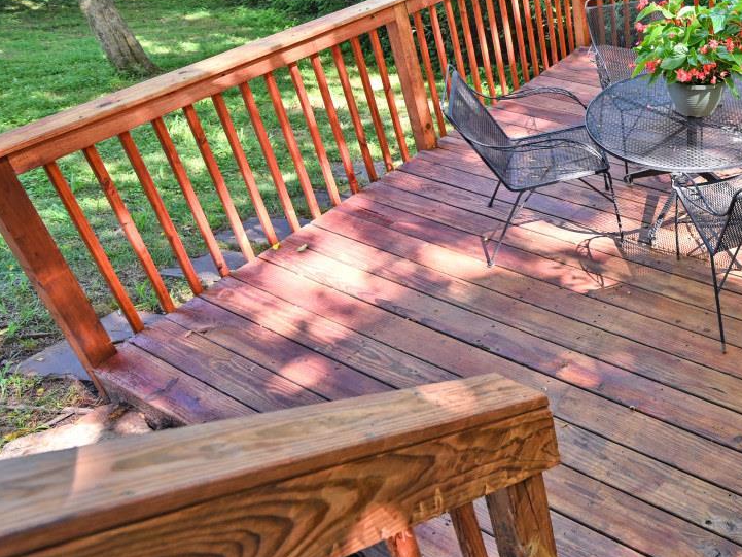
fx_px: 686
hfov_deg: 49.0
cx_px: 702
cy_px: 120
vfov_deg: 42.4
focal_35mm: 32
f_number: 4
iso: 400
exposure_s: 1/160
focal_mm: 16
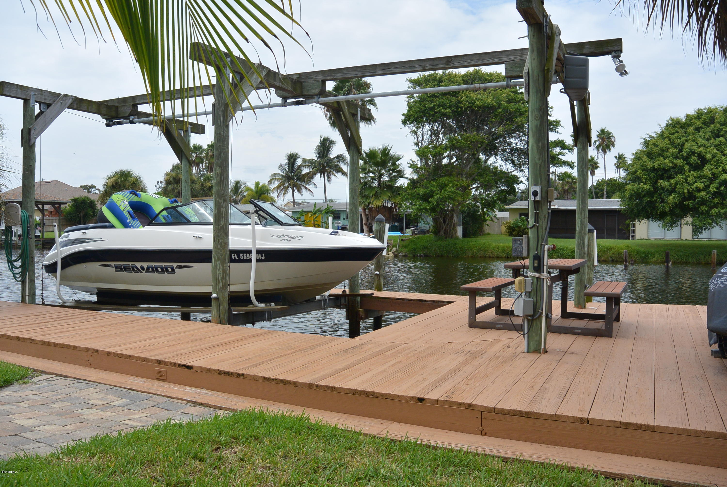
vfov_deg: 45.1
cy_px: 244
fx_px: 586
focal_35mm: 29
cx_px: 364
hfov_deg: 63.6
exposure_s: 1/1250
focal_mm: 11
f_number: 4.5
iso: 100
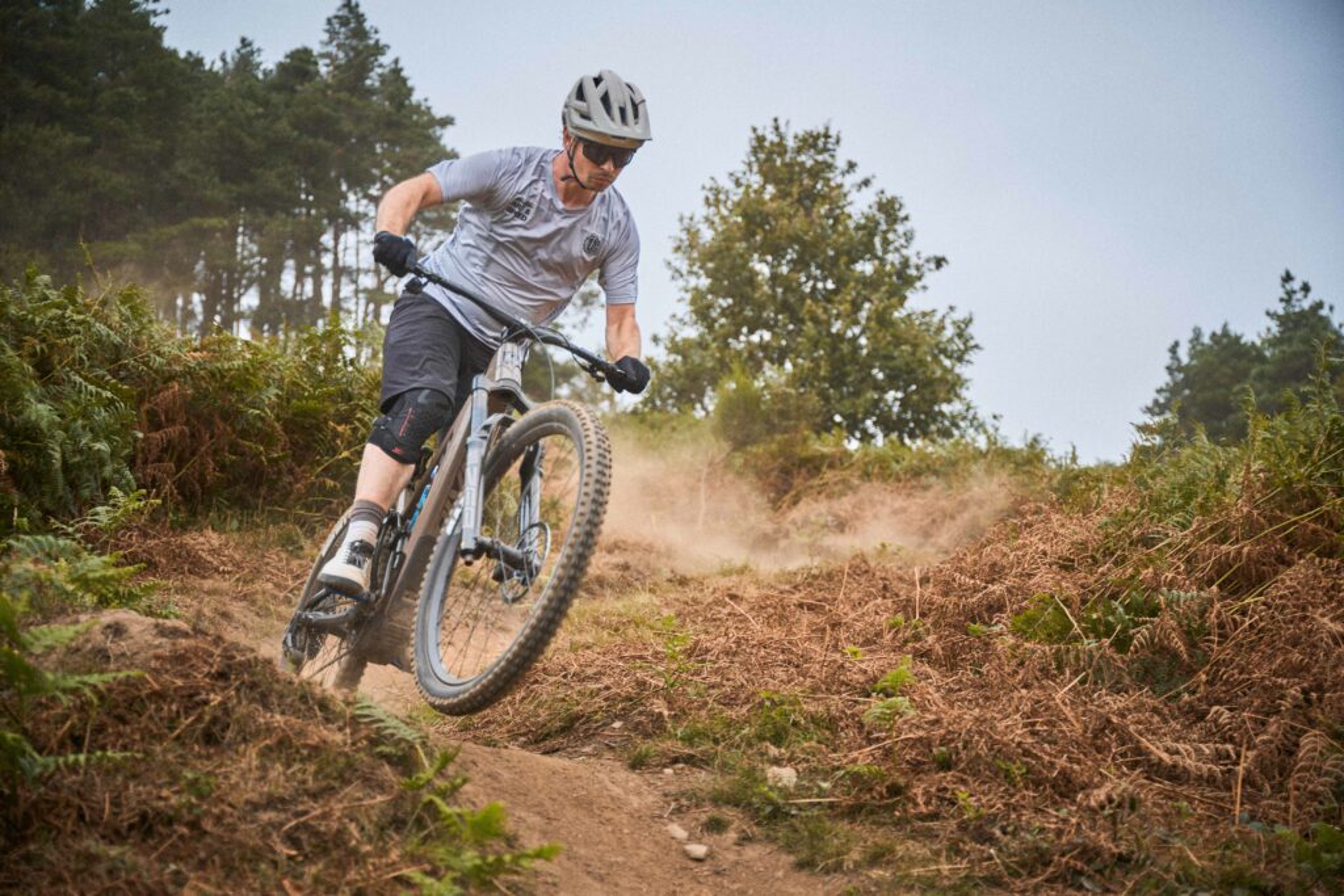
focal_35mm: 55
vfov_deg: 24.8
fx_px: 2042
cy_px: 448
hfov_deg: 36.4
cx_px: 672
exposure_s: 1/640
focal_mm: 54.7
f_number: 2.8
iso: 125
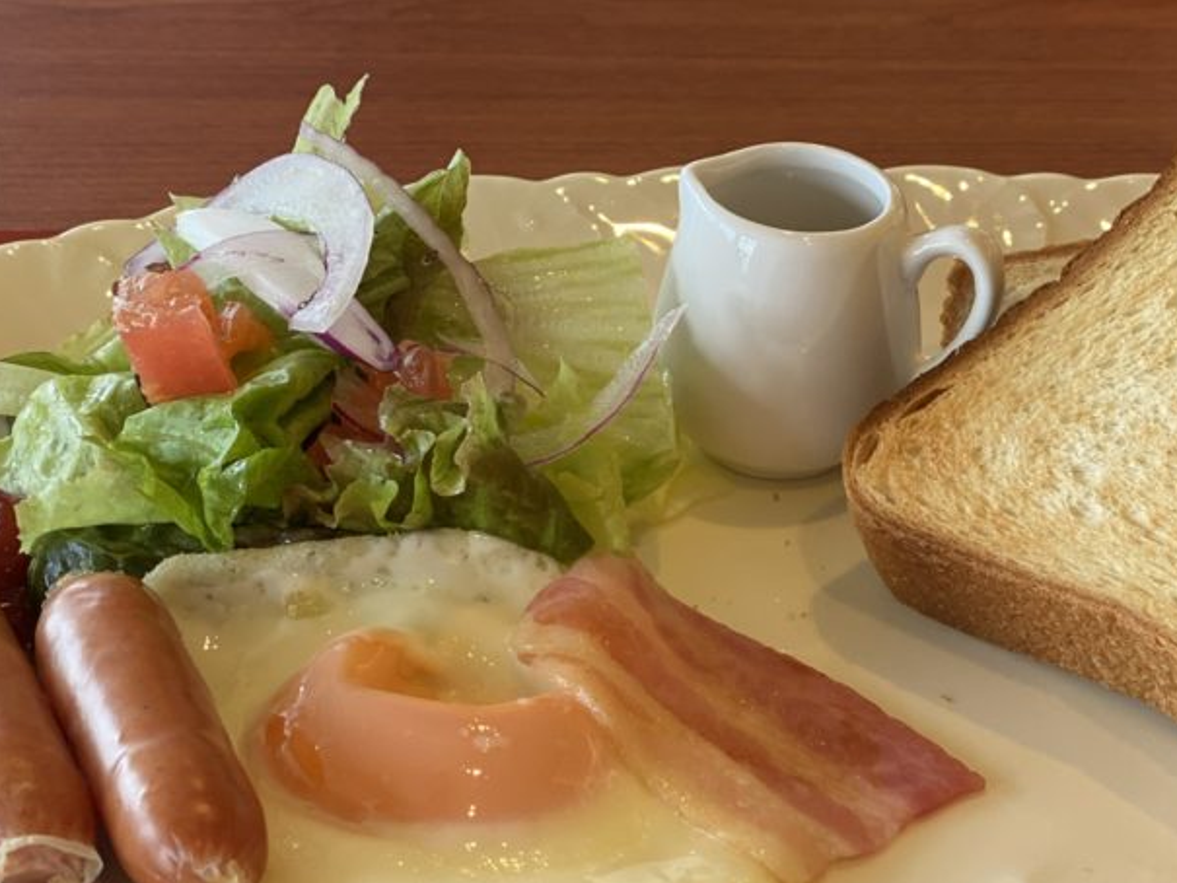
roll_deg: -4.1
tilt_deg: -38.9
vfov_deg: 16.7
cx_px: 798
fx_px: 2993
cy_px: 683
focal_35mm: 88
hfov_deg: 22.1
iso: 80
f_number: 2
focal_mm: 6
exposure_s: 1/122
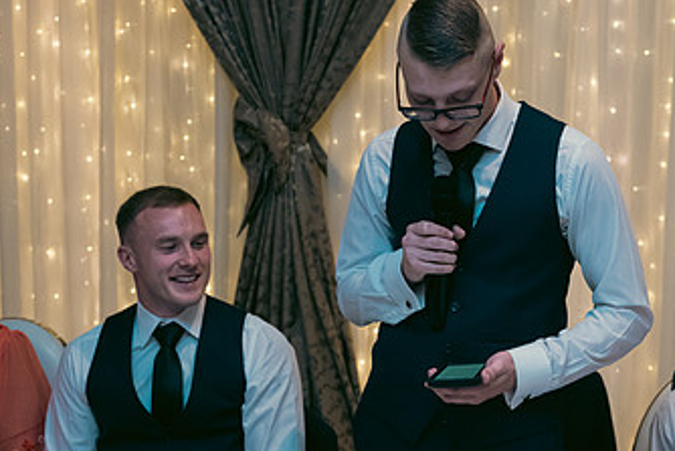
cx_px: 386
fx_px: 1369
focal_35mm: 73
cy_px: 230
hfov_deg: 27.7
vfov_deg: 18.7
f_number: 3.5
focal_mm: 42
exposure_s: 1/160
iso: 800
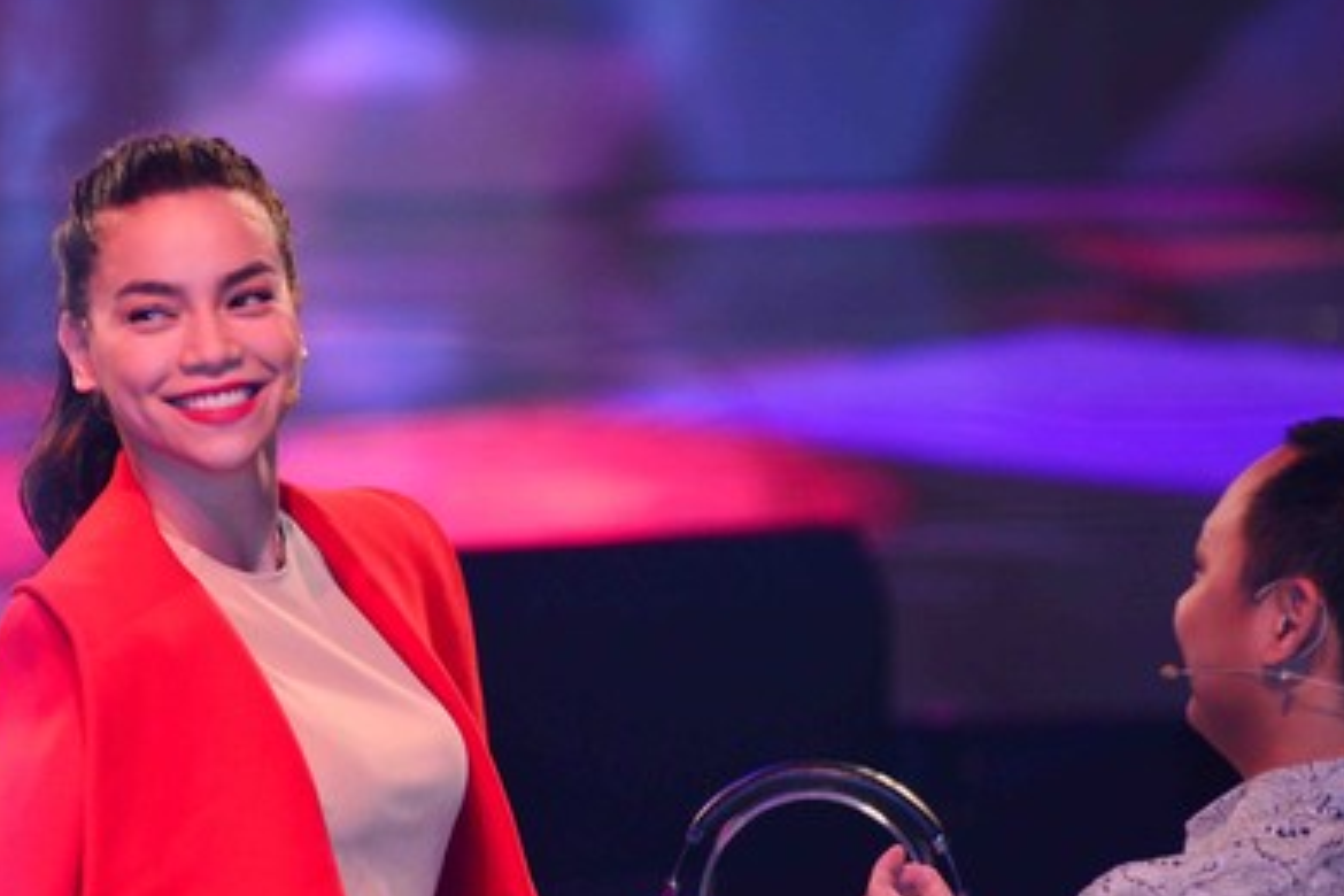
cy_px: 470
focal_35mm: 308
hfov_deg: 6.7
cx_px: 331
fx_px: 11498
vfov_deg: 4.5
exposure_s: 1/200
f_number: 4
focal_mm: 200
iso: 800
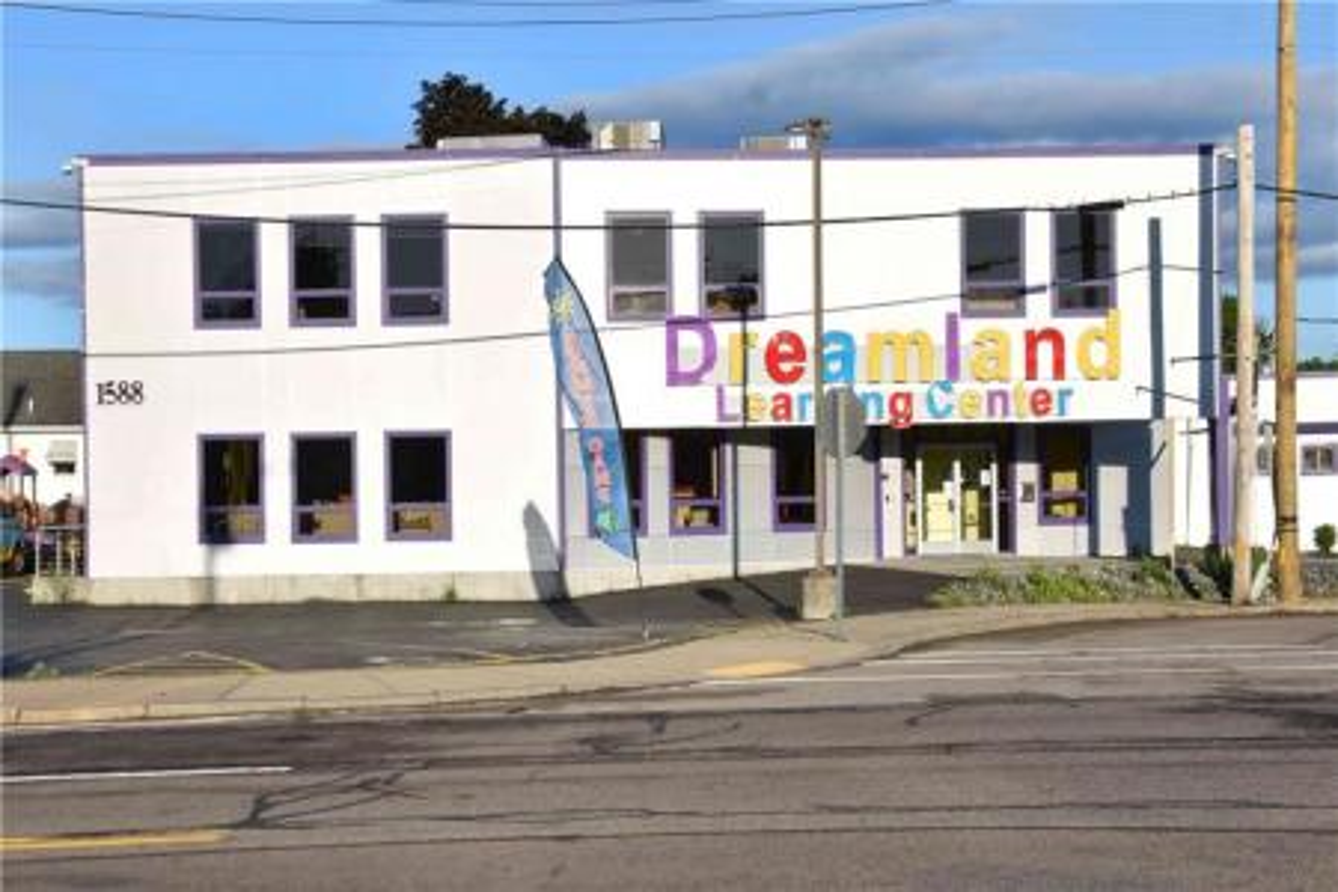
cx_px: 669
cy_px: 446
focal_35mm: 51
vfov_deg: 26.5
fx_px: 1895
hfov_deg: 38.9
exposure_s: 1/400
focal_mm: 34
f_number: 10
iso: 200
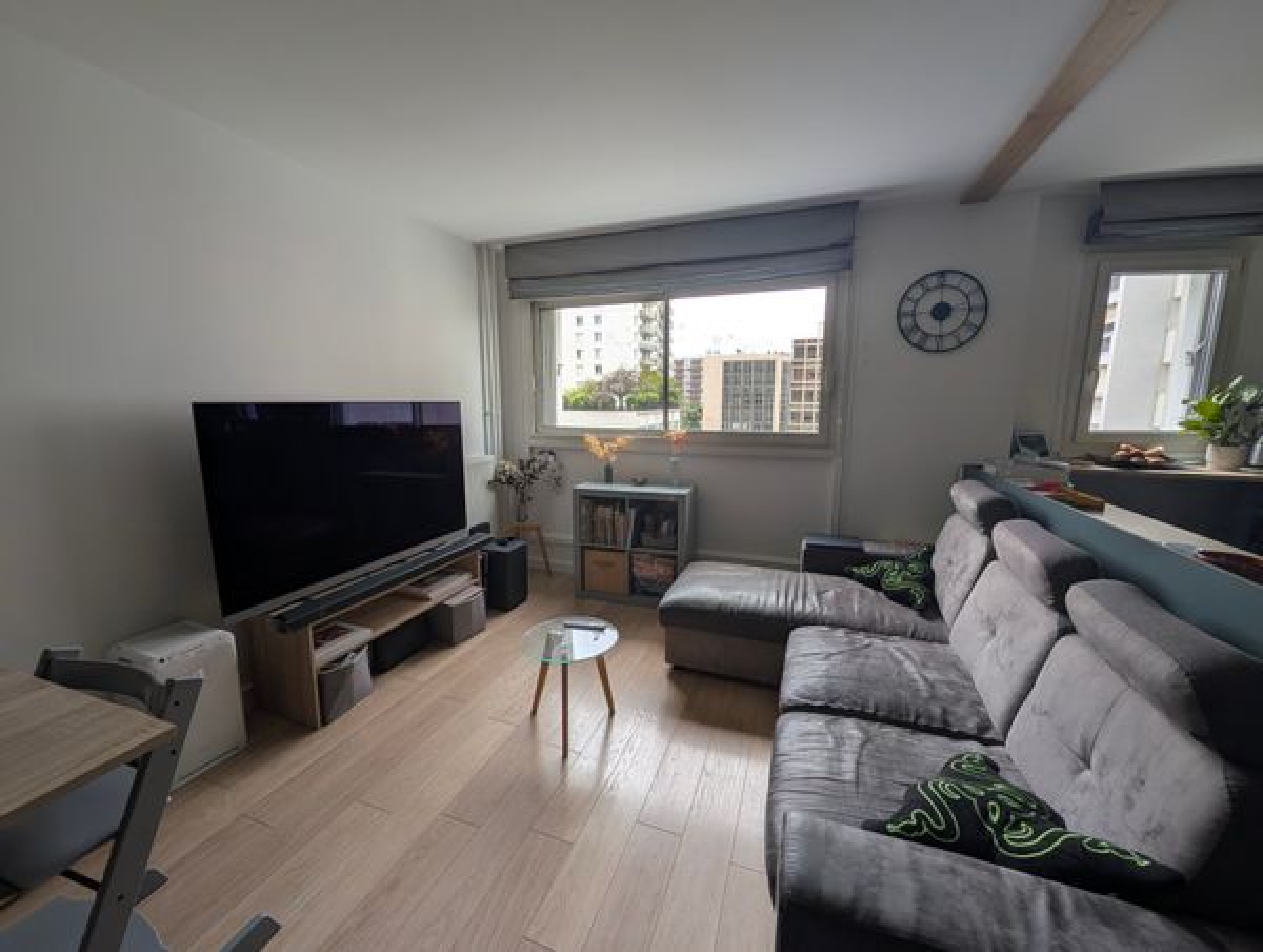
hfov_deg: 110.4
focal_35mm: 12
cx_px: 632
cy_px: 476
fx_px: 439
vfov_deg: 94.7
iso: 52
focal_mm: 2.02
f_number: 1.7
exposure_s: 1/169
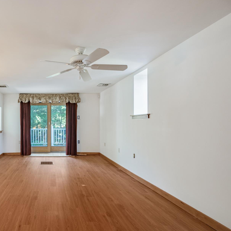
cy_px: 121
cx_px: 49
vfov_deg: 74.8
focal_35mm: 20
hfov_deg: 68.4
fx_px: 151
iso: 640
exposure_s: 1/20
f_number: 5.6
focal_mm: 14
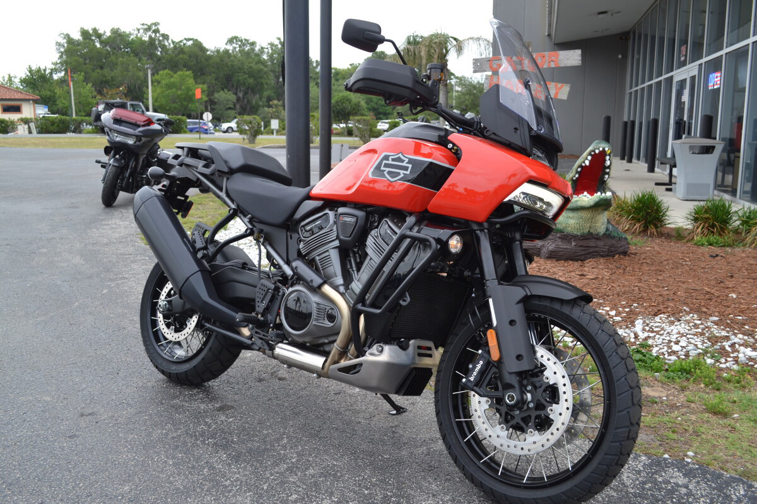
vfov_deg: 40.0
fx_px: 694
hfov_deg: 57.2
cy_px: 252
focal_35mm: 33
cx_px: 378
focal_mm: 22
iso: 180
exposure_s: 1/125
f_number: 5.6
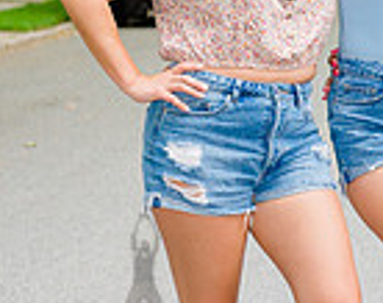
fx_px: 2696
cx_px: 531
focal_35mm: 239
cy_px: 108
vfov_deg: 6.4
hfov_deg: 8.0
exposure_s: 1/500
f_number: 4
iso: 800
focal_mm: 52
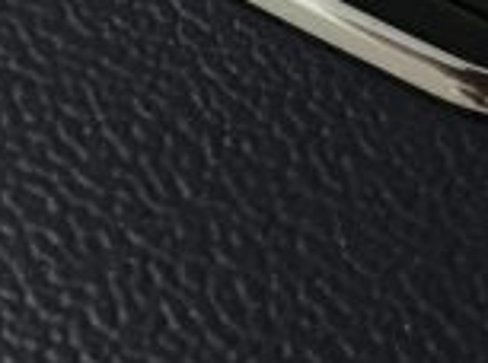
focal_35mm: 188
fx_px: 2644
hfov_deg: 10.3
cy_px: 70
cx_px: 644
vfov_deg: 7.9
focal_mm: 3.99
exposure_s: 1/17
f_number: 1.8
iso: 64
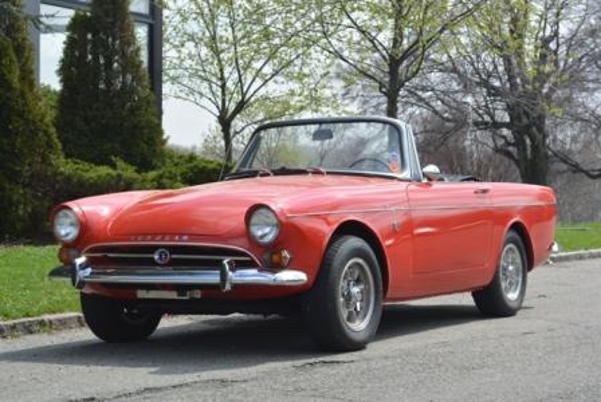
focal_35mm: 78
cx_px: 300
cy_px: 201
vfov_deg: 17.5
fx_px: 1304
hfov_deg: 26.0
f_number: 8
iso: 125
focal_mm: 52
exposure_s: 1/250
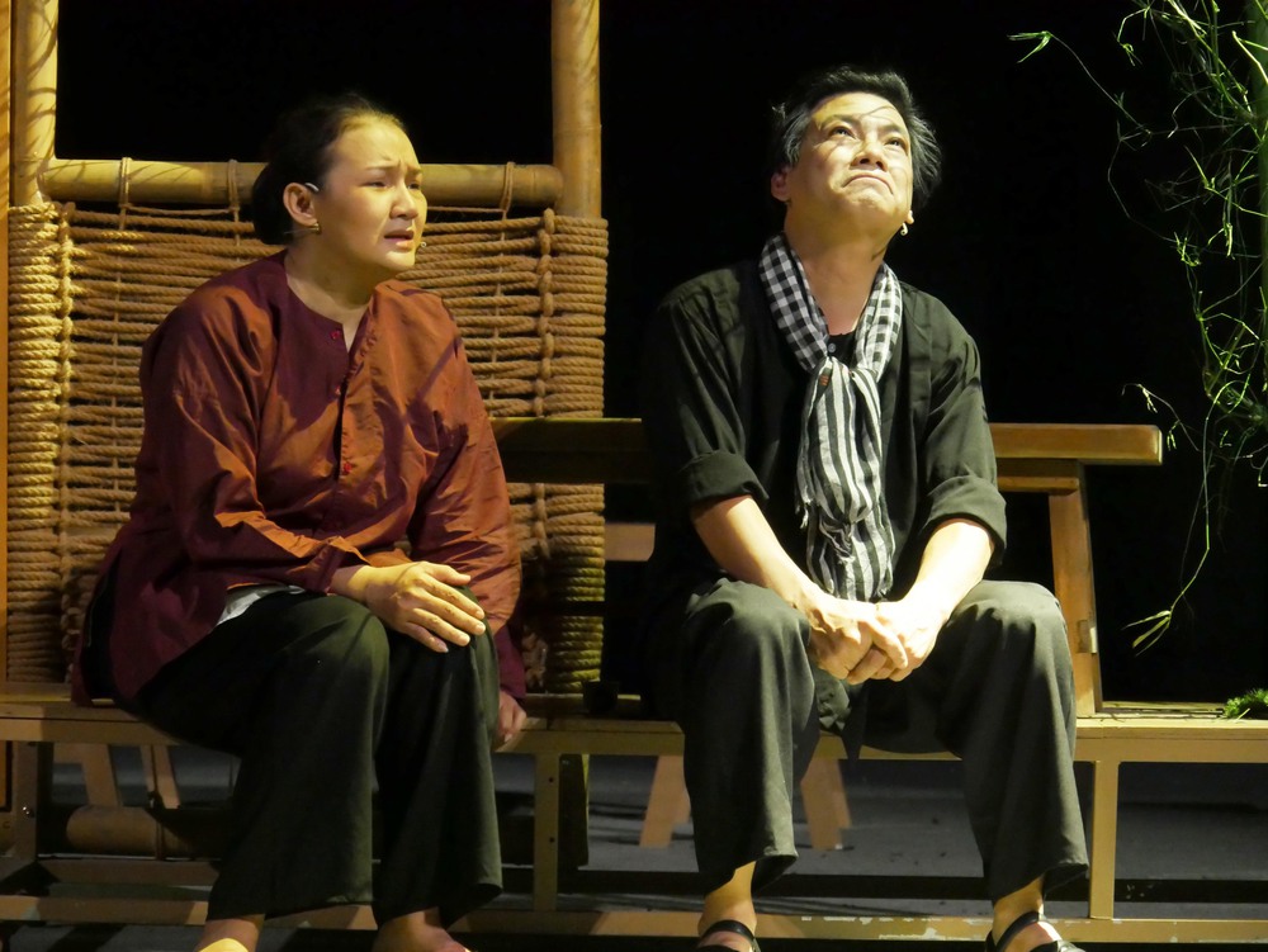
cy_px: 476
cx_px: 634
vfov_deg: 8.2
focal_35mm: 182
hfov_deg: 10.9
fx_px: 6670
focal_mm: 91
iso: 5000
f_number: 5.8
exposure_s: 1/25
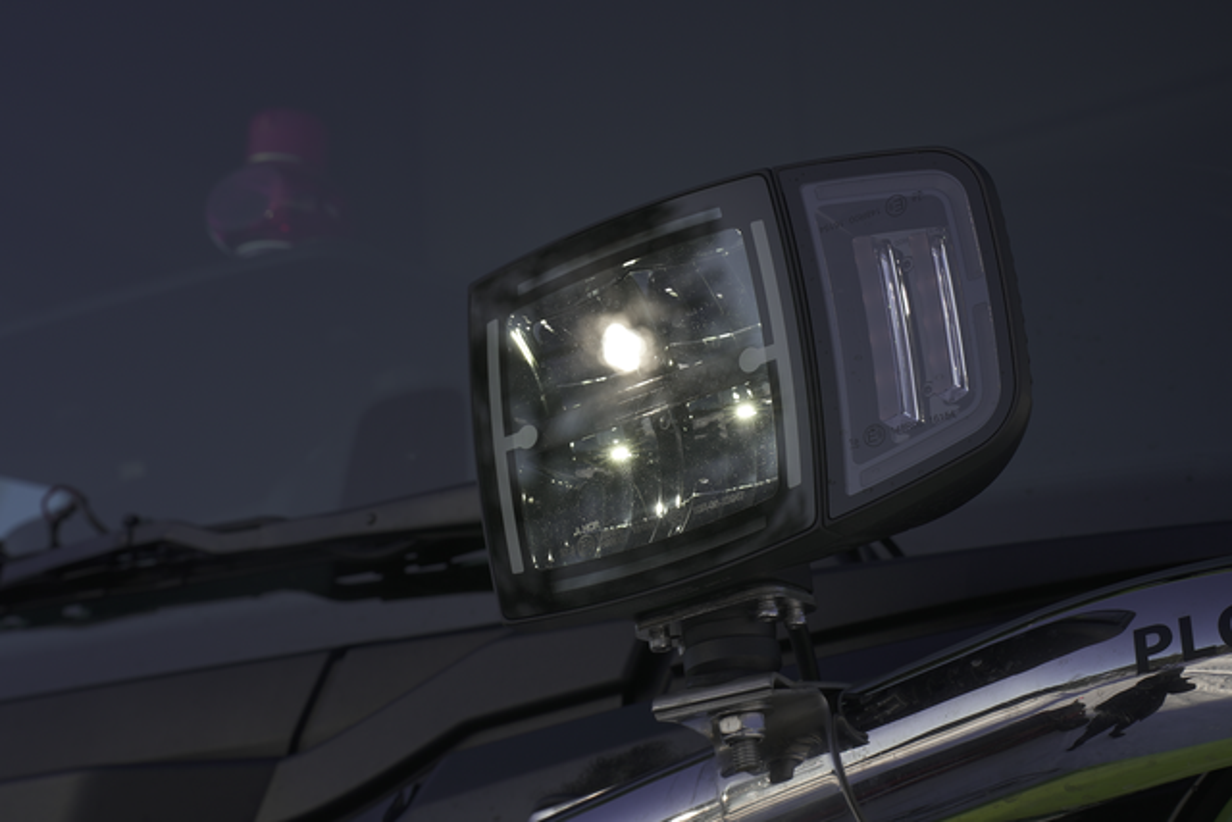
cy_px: 411
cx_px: 616
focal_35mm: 75
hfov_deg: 27.0
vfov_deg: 18.2
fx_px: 2567
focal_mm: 75
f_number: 10
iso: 100
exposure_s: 1/250
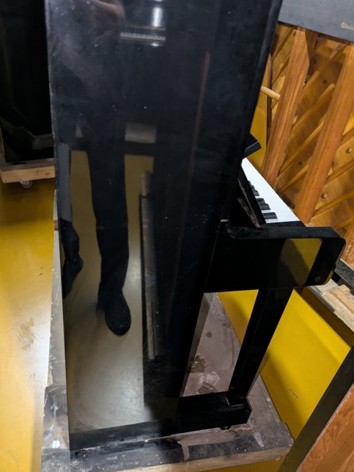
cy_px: 243
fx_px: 381
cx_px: 166
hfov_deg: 49.8
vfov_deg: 63.4
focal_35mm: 28
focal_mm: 5.43
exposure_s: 1/25
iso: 297
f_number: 1.89
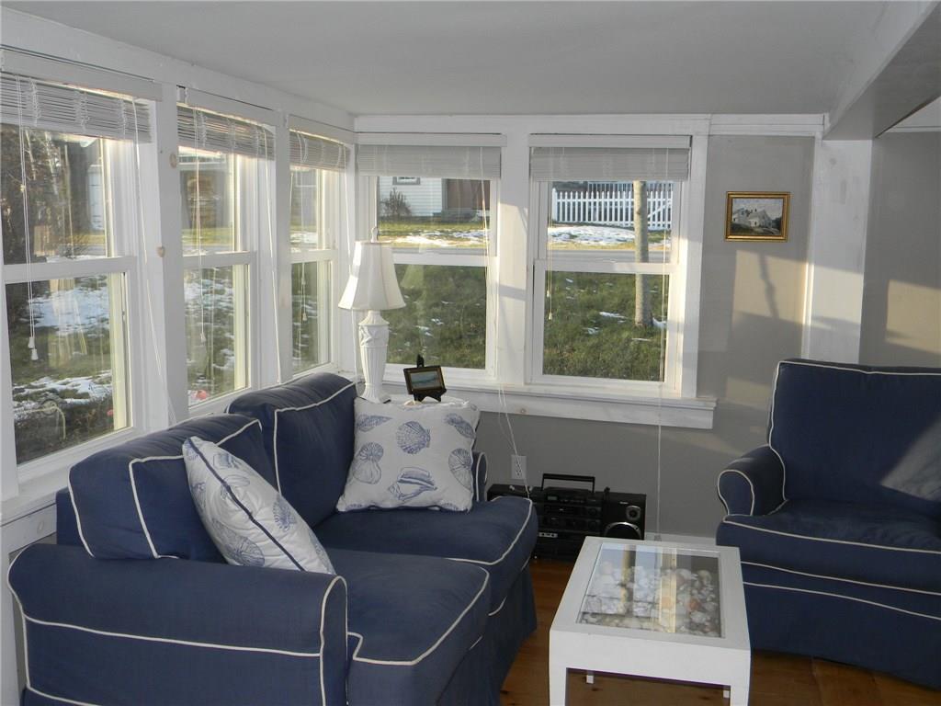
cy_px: 353
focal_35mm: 36
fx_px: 979
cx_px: 470
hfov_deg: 51.4
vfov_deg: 39.7
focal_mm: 6.4
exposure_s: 1/96
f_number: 3.7
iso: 112
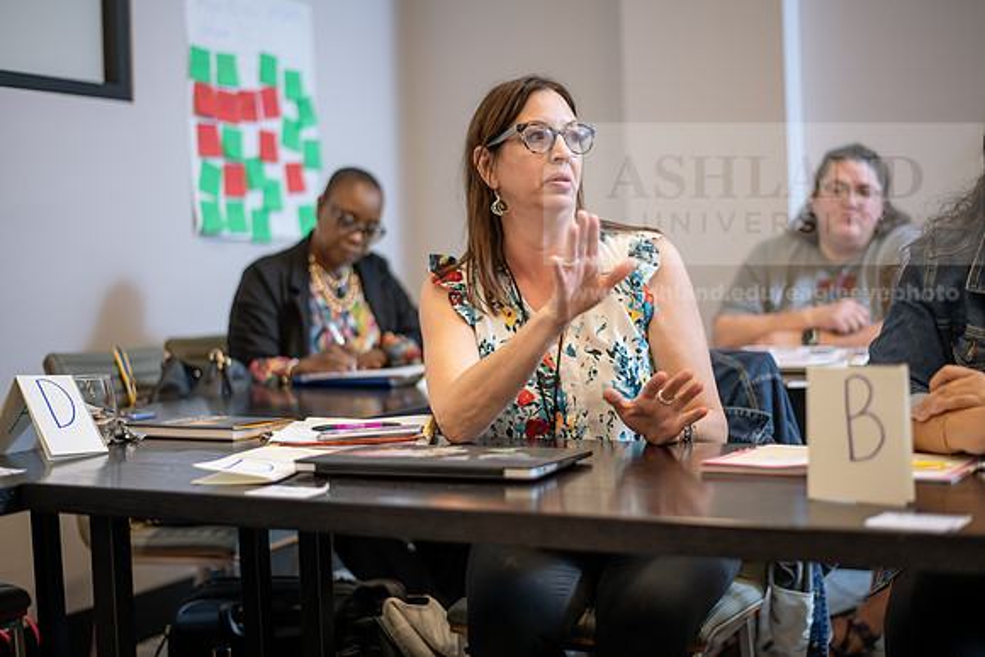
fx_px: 1368
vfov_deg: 27.0
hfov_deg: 39.6
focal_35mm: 50
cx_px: 492
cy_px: 328
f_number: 1.8
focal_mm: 50
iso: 500
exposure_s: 1/200
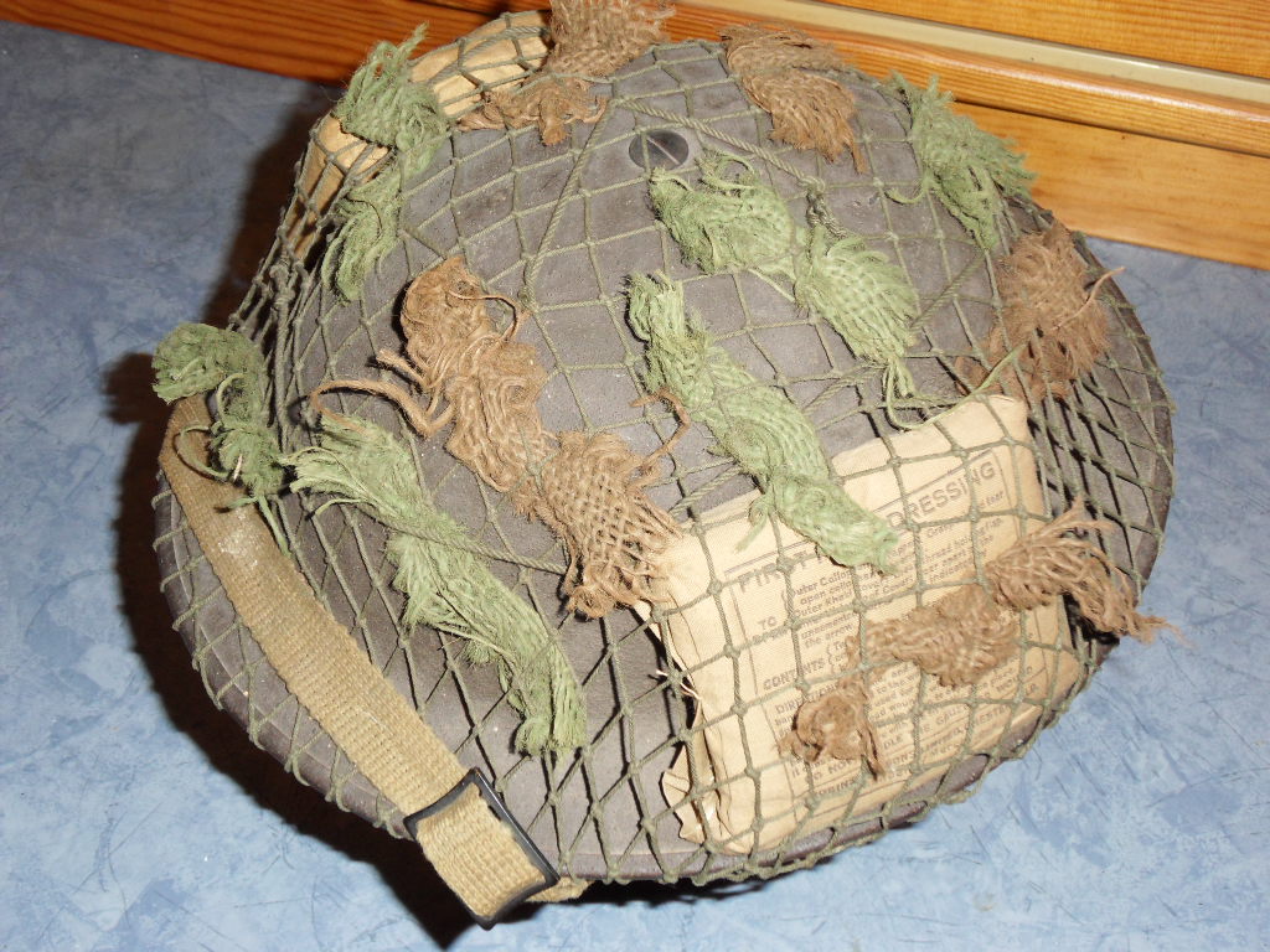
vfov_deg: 29.1
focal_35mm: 50
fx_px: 1834
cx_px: 635
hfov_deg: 38.2
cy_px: 476
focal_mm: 9
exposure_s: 1/45
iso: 200
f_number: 4.5
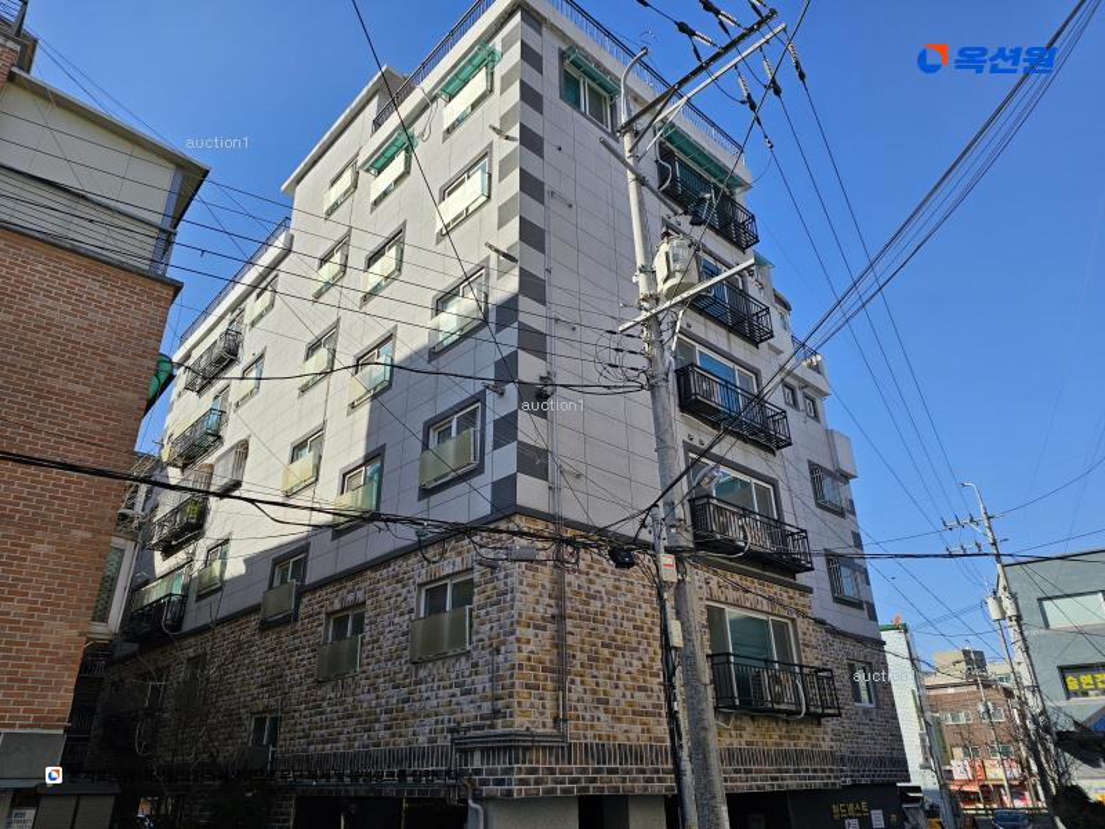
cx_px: 552
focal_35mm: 23
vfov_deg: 58.9
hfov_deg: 73.9
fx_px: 734
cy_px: 414
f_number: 1.7
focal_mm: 6.3
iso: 10
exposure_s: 1/746
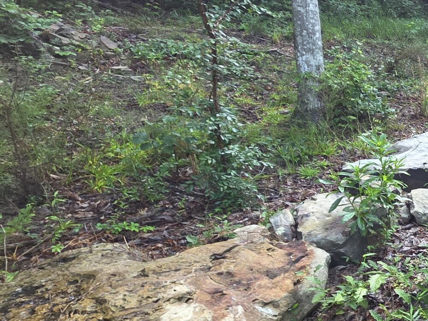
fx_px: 482
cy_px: 153
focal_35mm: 39
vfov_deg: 36.8
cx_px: 615
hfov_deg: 30.7
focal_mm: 2.2
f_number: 1.9
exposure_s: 1/120
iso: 64
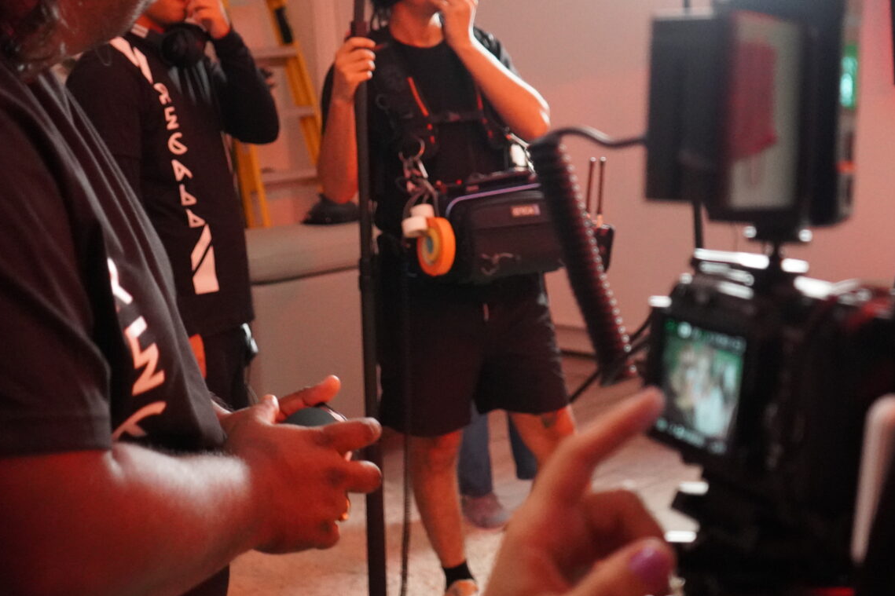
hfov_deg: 33.9
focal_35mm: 59
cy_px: 214
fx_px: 1458
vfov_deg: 23.0
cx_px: 333
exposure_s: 1/125
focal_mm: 29
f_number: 3.5
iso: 6400
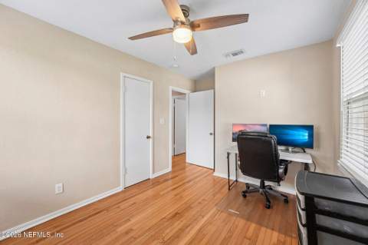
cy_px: 122
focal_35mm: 14
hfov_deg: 104.3
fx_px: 143
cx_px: 184
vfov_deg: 81.1
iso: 400
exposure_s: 1/13
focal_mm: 14
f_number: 9
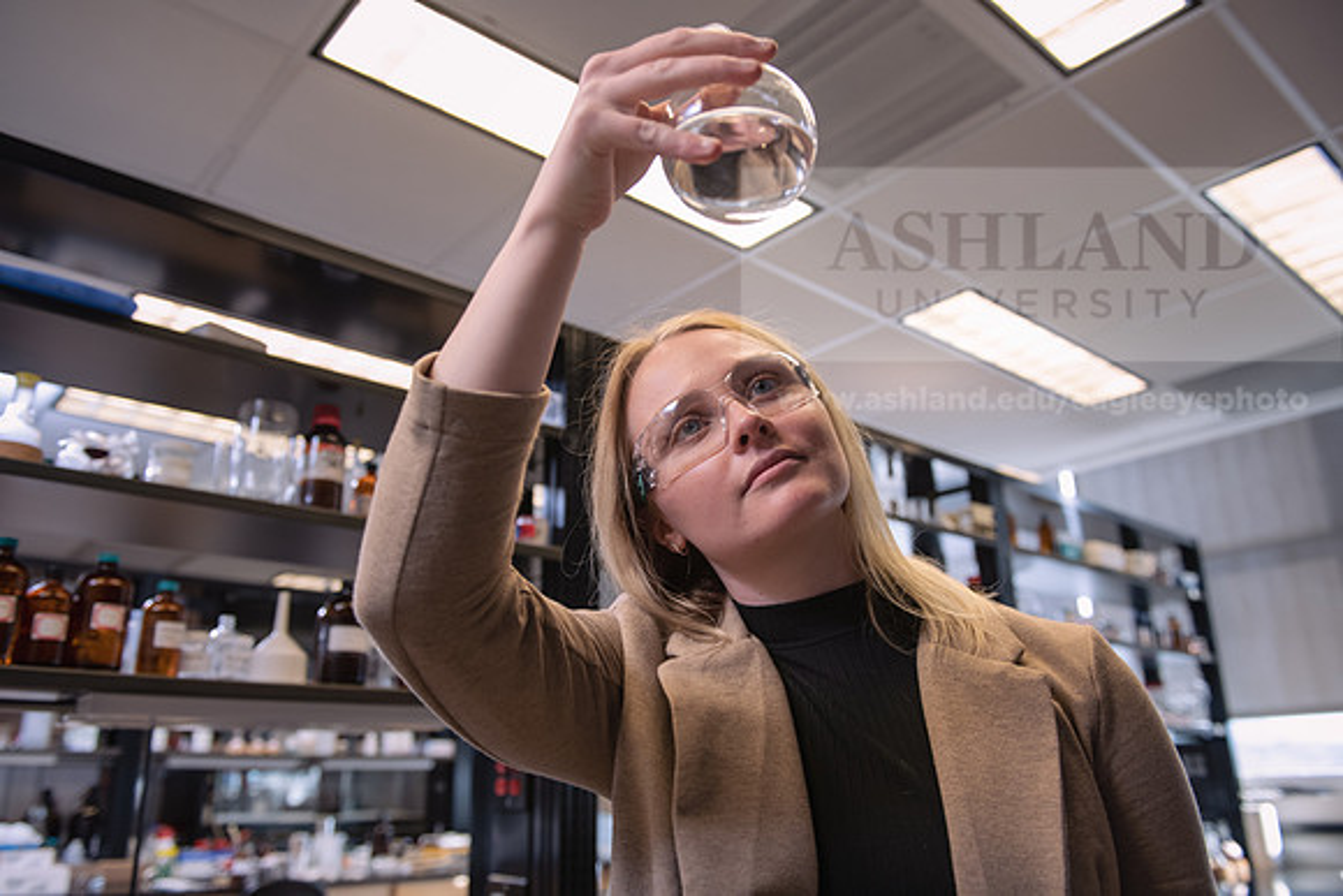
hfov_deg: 65.5
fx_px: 1045
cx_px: 672
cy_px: 448
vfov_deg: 46.4
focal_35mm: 28
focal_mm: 28
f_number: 3.5
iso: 640
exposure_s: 1/200
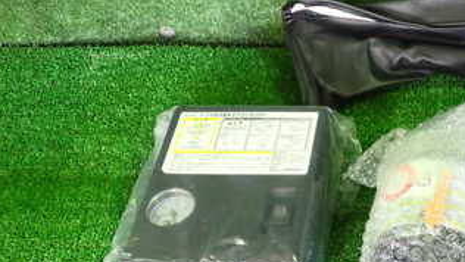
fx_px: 765
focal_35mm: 62
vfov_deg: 19.2
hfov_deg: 32.0
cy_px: 224
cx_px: 428
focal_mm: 5.4
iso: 1000
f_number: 2.3
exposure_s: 1/50
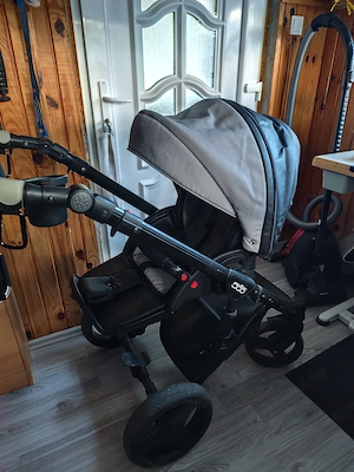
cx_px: 177
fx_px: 314
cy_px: 236
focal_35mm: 23
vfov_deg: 73.9
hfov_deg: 58.9
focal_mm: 6.14
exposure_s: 1/25
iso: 5000
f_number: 1.65
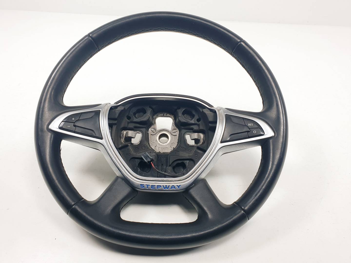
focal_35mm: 26
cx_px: 176
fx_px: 264
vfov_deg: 53.1
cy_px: 132
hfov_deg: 67.3
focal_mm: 4.3
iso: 50
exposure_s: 1/234
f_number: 2.4
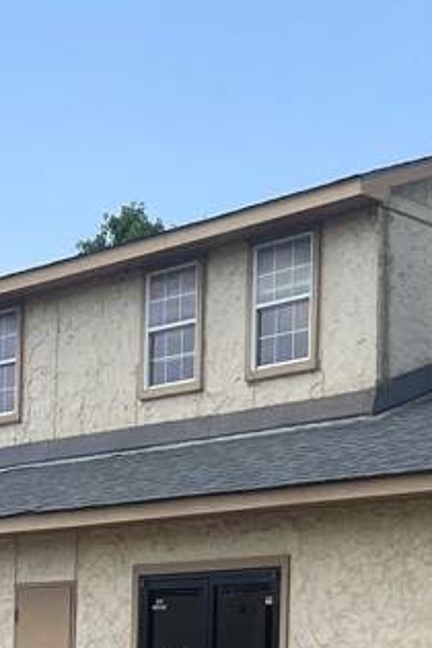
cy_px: 728
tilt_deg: +0.7
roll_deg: -1.0
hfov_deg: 14.2
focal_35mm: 88
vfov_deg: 21.8
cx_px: 704
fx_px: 1584
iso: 32
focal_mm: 4.2
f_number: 1.6
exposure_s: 1/3040
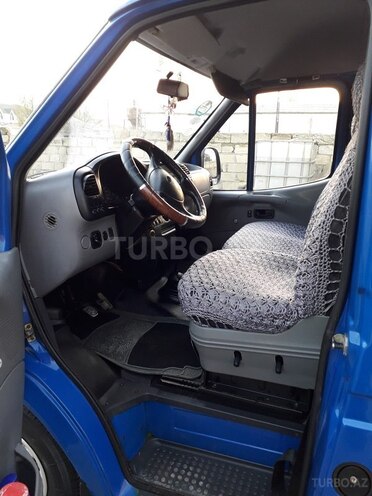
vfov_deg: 65.3
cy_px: 248
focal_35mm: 27
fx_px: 387
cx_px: 186
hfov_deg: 51.4
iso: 125
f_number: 1.9
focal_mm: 3.6
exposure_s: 1/50
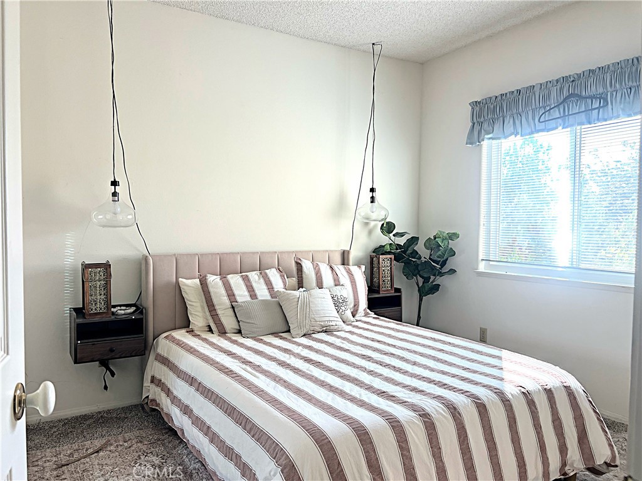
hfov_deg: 67.3
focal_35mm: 26
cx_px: 321
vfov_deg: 53.1
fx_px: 482
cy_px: 240
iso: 40
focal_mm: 5.7
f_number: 1.5
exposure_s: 1/200
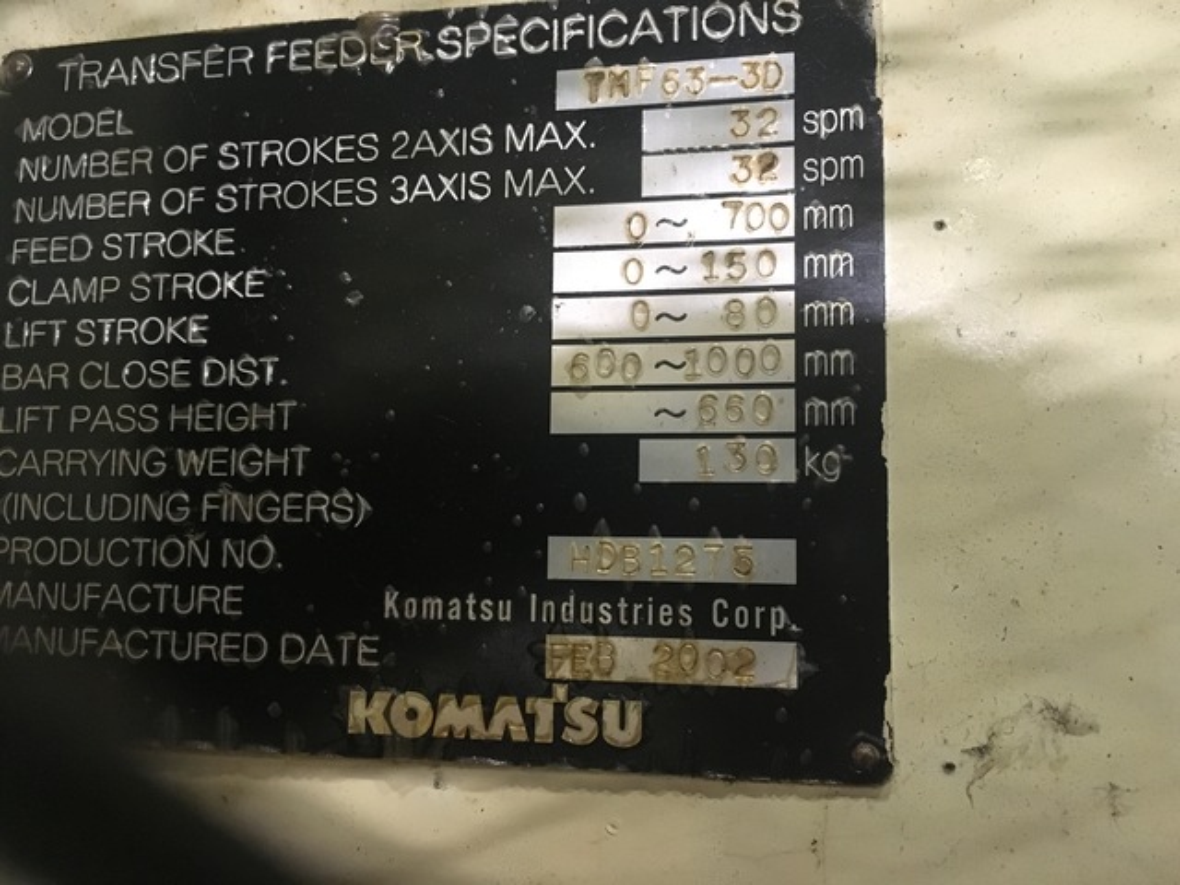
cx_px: 590
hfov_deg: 61.7
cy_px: 442
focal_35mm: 29
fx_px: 989
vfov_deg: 48.2
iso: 320
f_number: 2.2
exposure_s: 1/15
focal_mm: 4.15
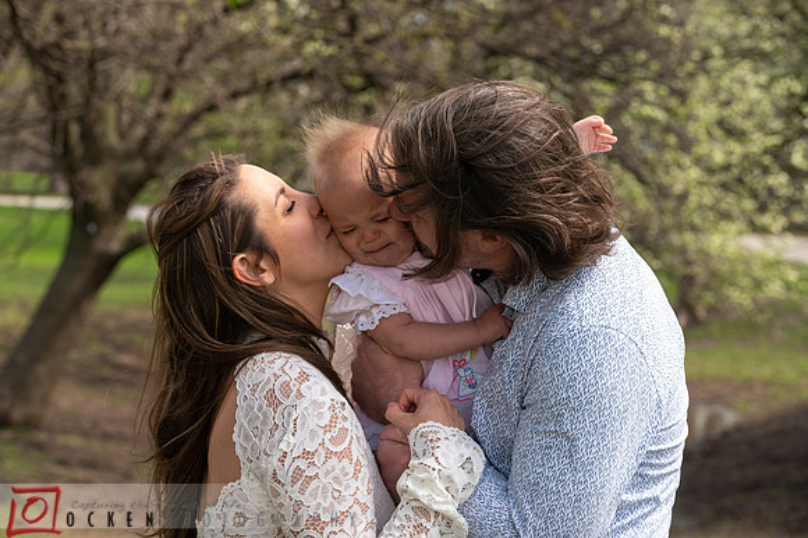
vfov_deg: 11.8
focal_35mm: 116
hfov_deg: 17.7
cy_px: 276
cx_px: 388
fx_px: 2599
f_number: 6.3
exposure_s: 1/320
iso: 320
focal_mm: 110
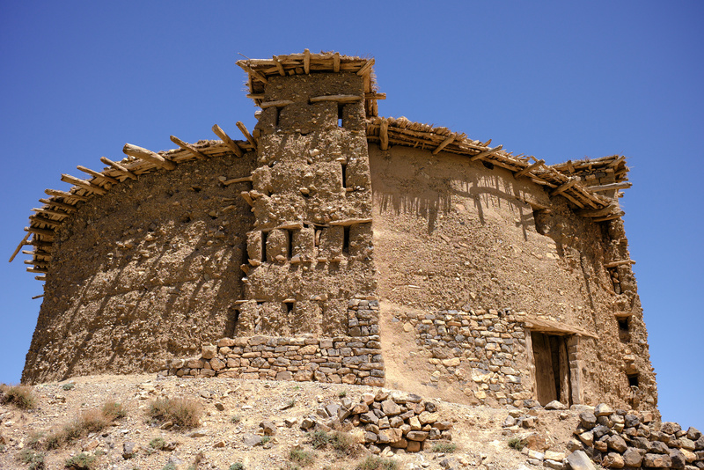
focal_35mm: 35
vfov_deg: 37.9
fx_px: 685
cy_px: 235
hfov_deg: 54.4
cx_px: 352
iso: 400
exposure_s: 1/2000
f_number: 4
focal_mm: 23
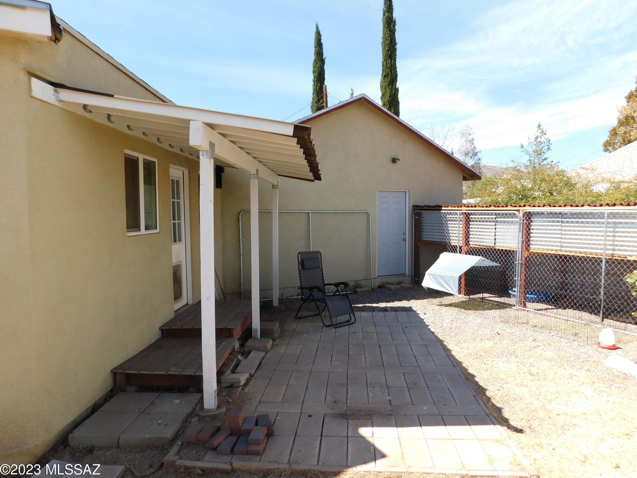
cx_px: 331
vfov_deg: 56.8
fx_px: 442
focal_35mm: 24
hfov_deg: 71.6
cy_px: 243
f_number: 3
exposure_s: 1/800
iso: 125
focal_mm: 4
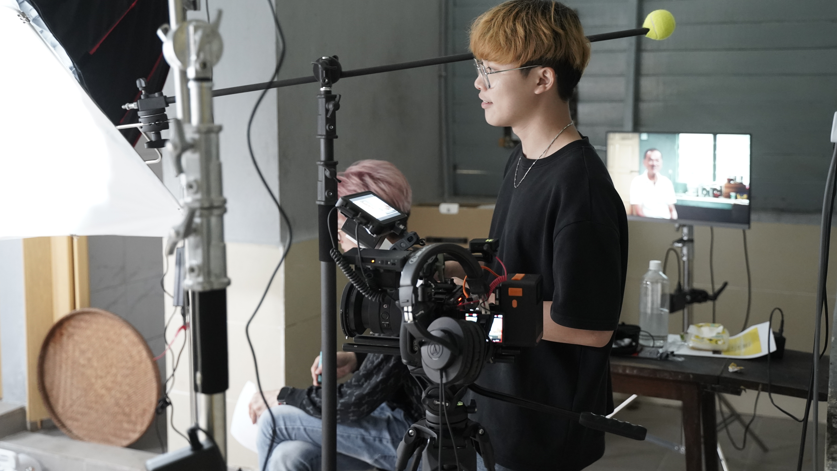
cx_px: 418
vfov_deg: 27.7
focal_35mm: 43
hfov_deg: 47.4
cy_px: 205
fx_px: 954
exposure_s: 1/100
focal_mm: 41
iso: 5000
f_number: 2.8
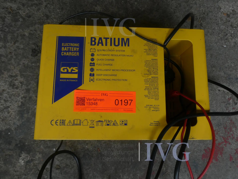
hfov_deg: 71.6
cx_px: 119
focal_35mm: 24
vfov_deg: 56.8
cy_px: 90
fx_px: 165
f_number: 3.3
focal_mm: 4.3
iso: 80
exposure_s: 1/200
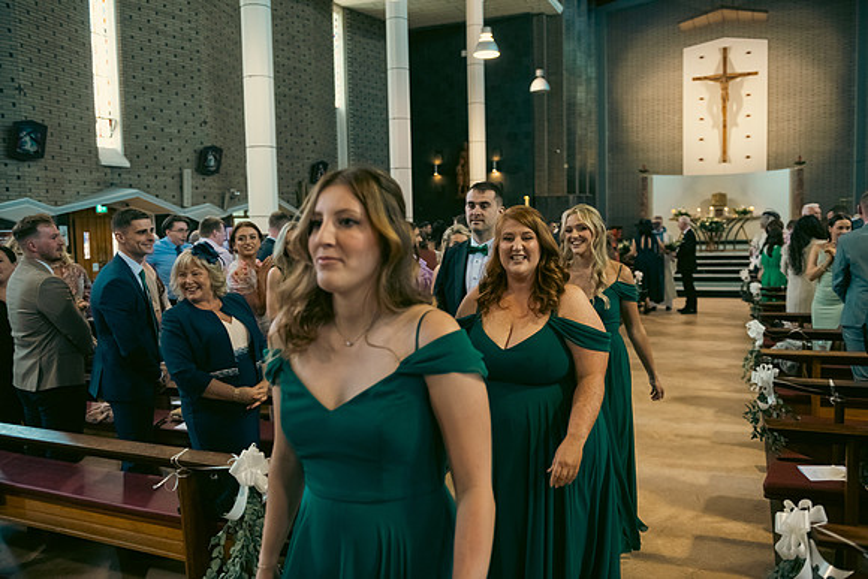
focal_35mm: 31
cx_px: 434
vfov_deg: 42.3
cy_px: 290
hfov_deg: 60.3
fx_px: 748
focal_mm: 31
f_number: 3.5
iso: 1000
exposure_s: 1/160
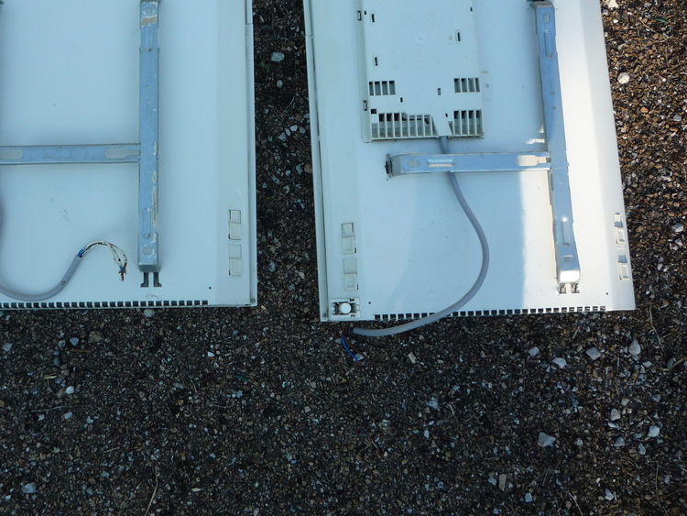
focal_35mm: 40
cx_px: 239
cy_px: 185
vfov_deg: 35.7
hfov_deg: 46.2
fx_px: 794
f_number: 4
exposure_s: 1/160
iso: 100
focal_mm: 5.2
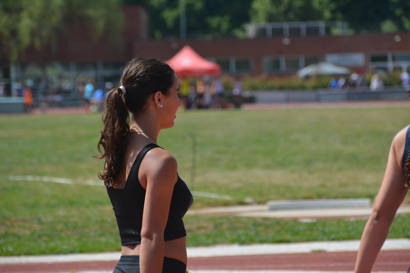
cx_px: 205
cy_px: 136
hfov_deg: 6.9
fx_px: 3416
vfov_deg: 4.6
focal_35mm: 300
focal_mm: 200
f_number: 6.3
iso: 400
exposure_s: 1/1600
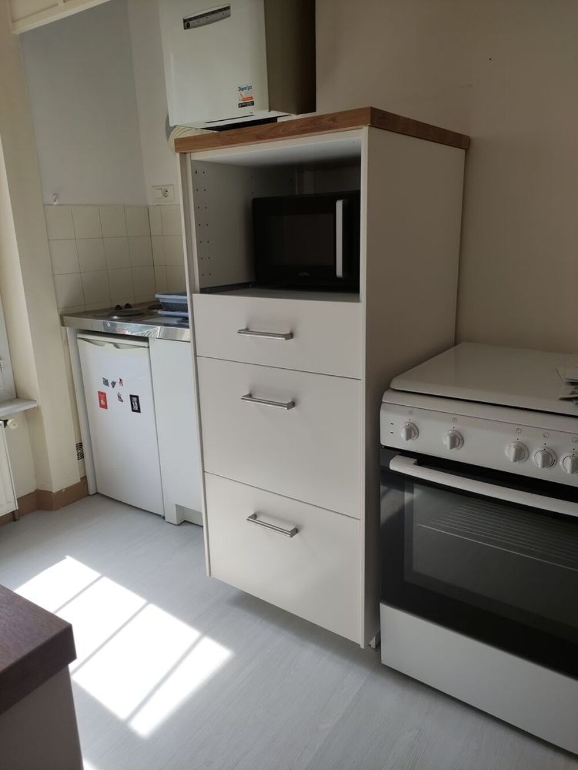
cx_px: 289
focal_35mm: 25
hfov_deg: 54.9
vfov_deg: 69.4
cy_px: 385
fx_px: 556
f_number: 1.89
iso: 50
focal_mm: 5.43
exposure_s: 1/232
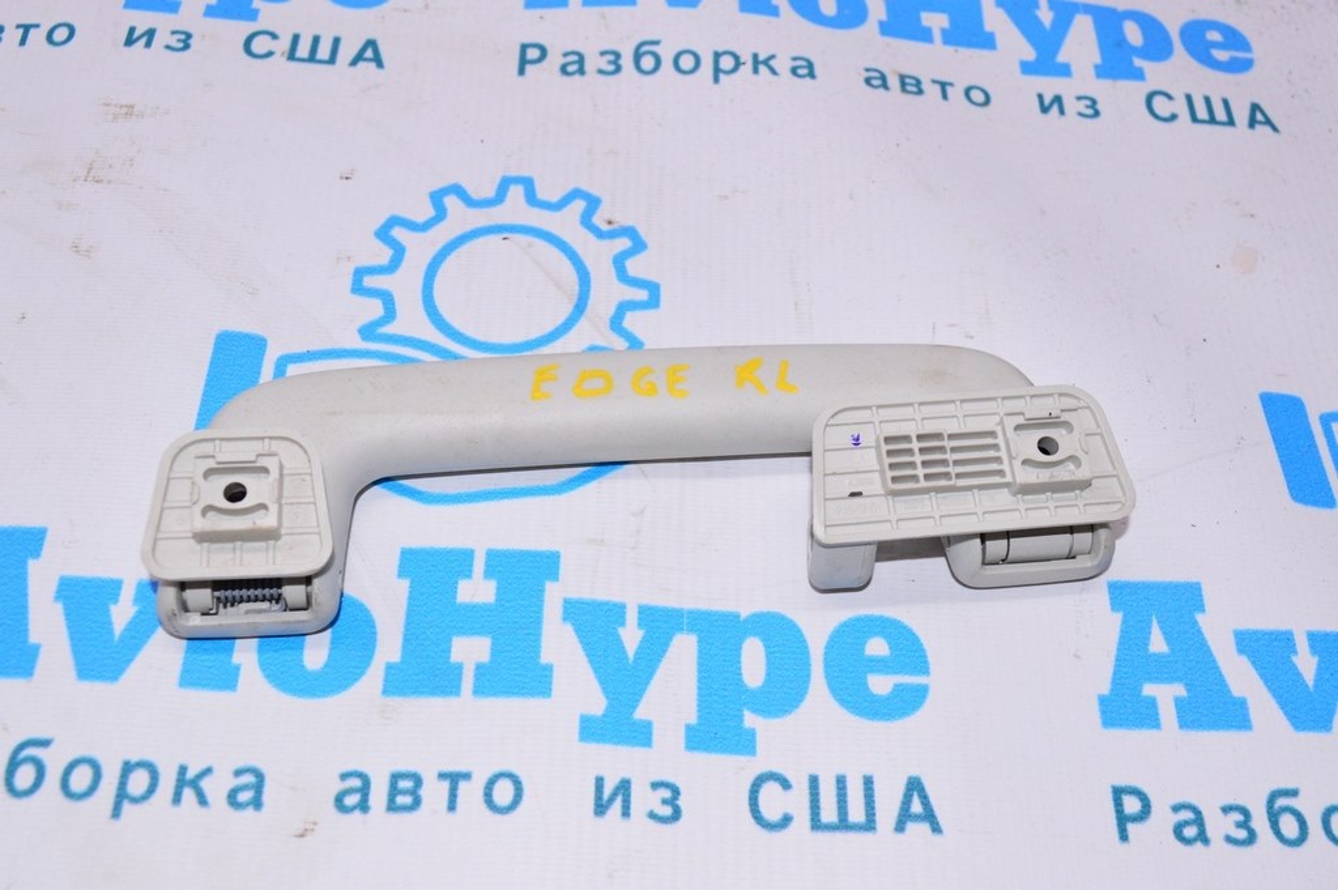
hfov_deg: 46.4
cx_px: 669
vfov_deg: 31.8
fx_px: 1560
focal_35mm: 42
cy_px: 445
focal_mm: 28
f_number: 8
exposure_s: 1/200
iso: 1600
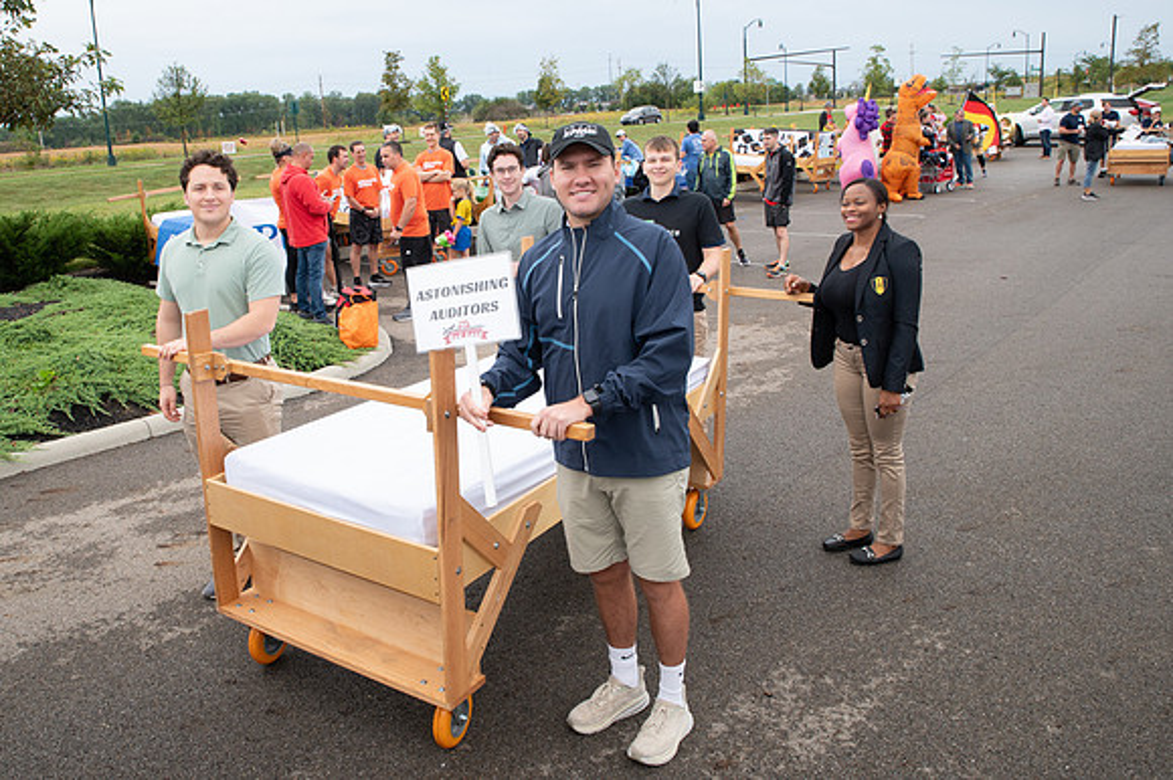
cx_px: 483
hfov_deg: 64.6
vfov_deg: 45.8
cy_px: 321
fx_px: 920
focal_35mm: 28
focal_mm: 24
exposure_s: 1/200
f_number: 10
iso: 640
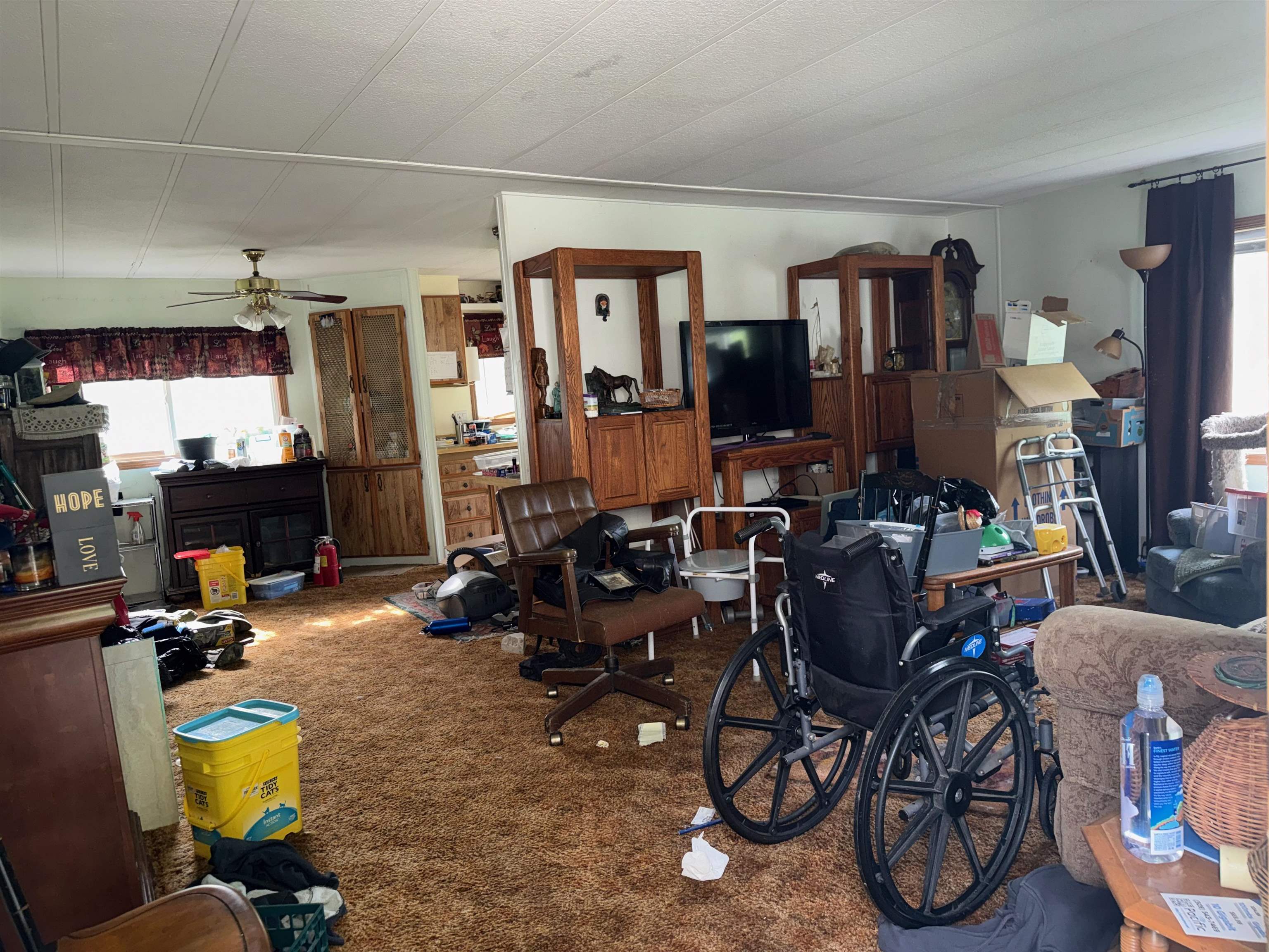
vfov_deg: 56.8
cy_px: 476
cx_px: 634
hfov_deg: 71.6
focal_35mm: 24
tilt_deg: -5.7
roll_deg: +4.0
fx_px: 880
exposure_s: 1/30
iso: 100
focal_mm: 6.76
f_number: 1.78
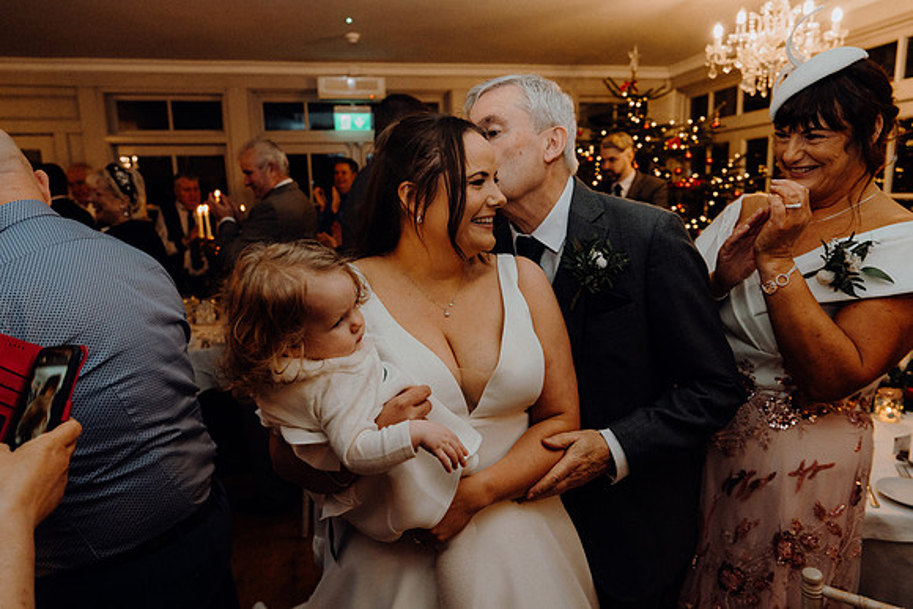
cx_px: 456
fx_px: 609
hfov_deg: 73.7
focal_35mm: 24
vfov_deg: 53.2
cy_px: 304
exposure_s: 1/160
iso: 2500
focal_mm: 24
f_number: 3.5
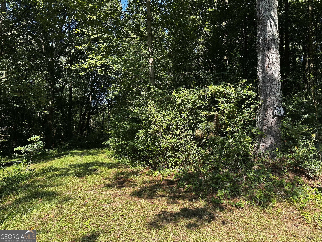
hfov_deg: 71.6
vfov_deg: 56.8
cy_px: 121
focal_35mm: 24
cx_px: 161
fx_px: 223
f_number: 1.78
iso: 80
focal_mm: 6.86
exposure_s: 1/843
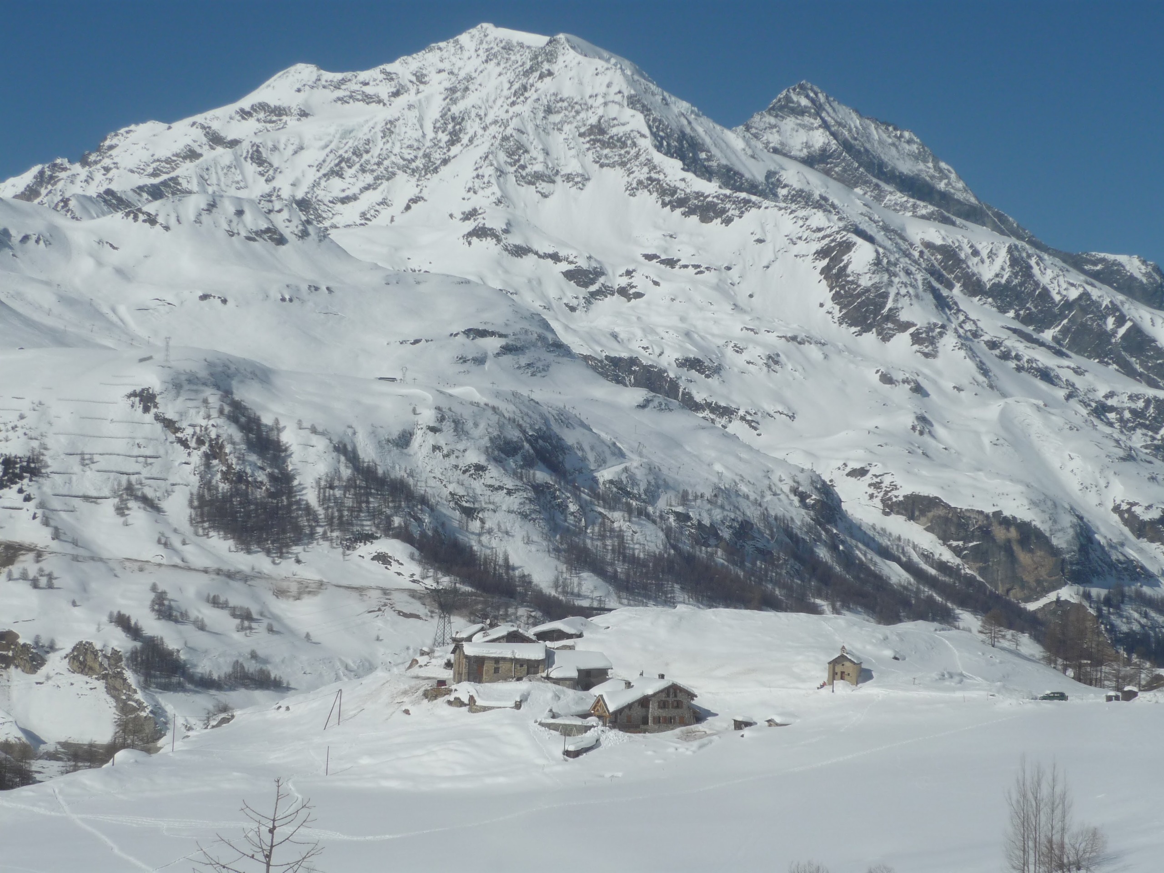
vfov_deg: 20.7
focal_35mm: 71
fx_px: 2387
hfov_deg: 27.4
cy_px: 436
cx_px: 582
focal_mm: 11.7
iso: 100
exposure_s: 1/400
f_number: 11
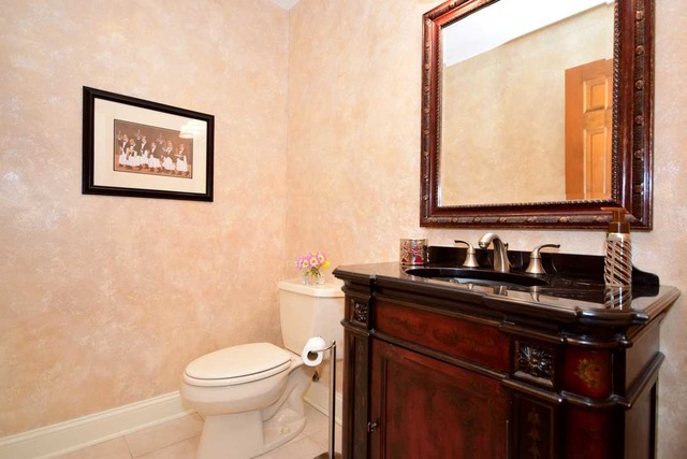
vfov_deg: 67.4
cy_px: 230
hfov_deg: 90.0
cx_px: 344
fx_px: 344
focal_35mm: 18
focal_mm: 12
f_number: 6.3
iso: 500
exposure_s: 1/60
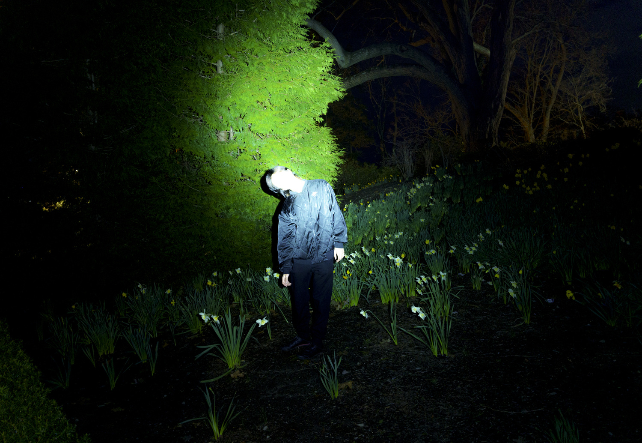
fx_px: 498
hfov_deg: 65.6
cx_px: 332
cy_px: 222
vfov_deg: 47.9
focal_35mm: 28
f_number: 3.5
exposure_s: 1/4
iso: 1600
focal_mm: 18
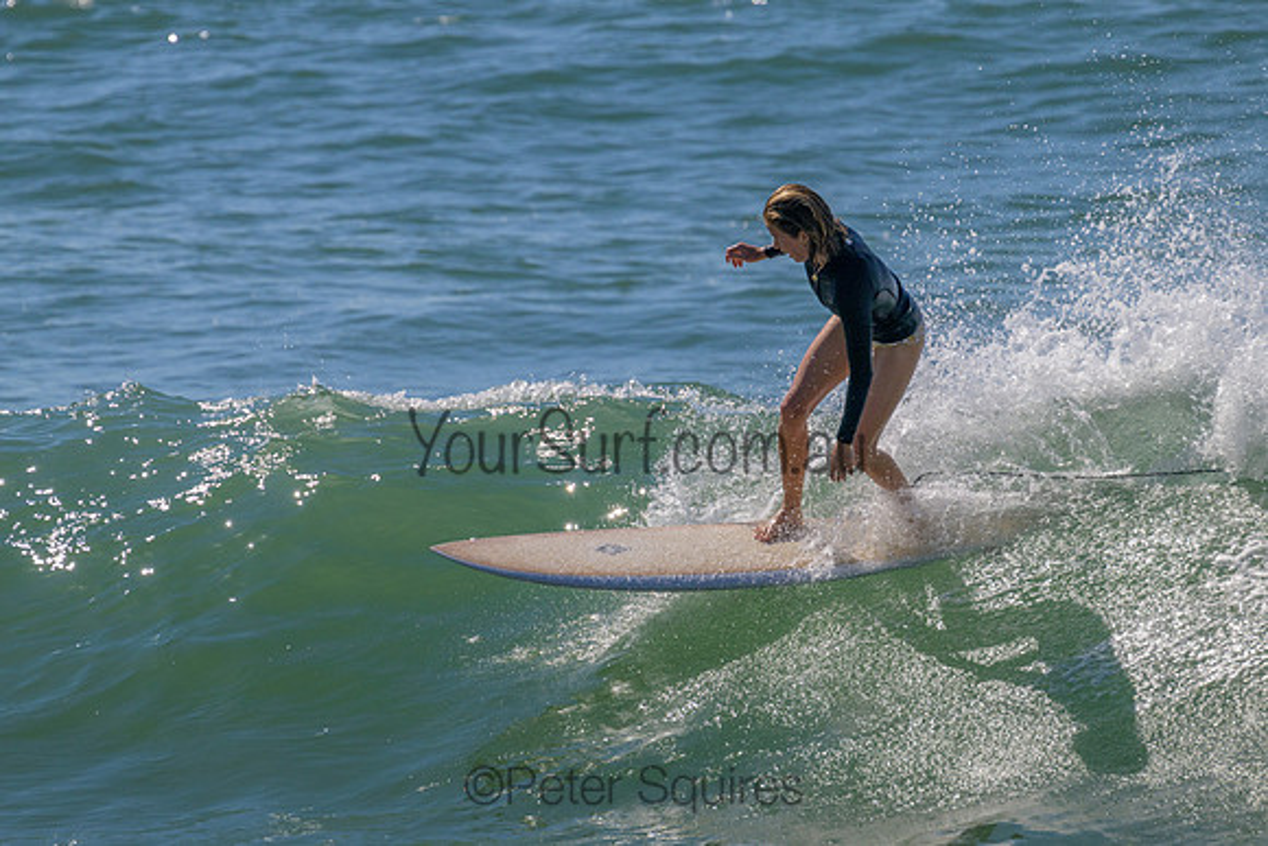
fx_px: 24010
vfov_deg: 2.0
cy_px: 331
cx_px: 614
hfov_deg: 3.0
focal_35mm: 682
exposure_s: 1/2000
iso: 500
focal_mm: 560
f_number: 11
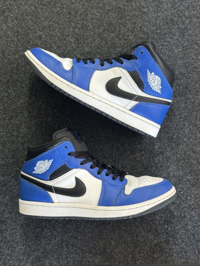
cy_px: 133
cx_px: 100
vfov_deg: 39.6
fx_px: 369
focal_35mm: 48
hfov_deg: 30.3
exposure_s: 1/50
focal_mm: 6.86
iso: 160
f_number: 1.78
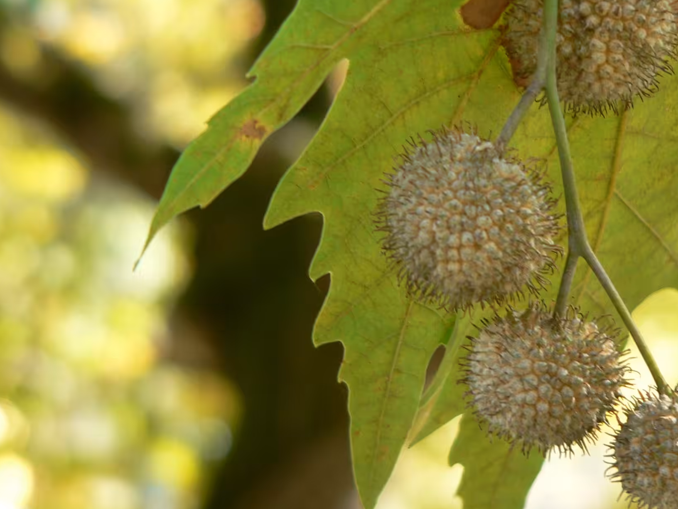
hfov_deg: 10.2
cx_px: 491
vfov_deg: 7.7
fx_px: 3780
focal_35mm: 193
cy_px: 198
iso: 100
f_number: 2.8
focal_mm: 20.5
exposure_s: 1/60
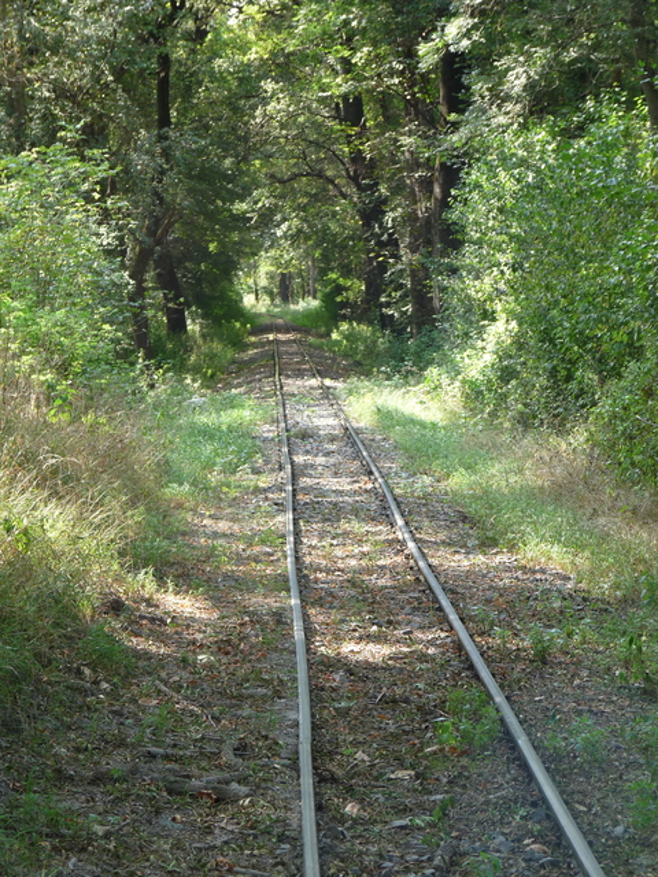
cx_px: 329
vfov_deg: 15.8
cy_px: 438
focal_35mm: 125
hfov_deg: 11.9
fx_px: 3168
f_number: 3.6
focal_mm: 22.3
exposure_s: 1/60
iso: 100
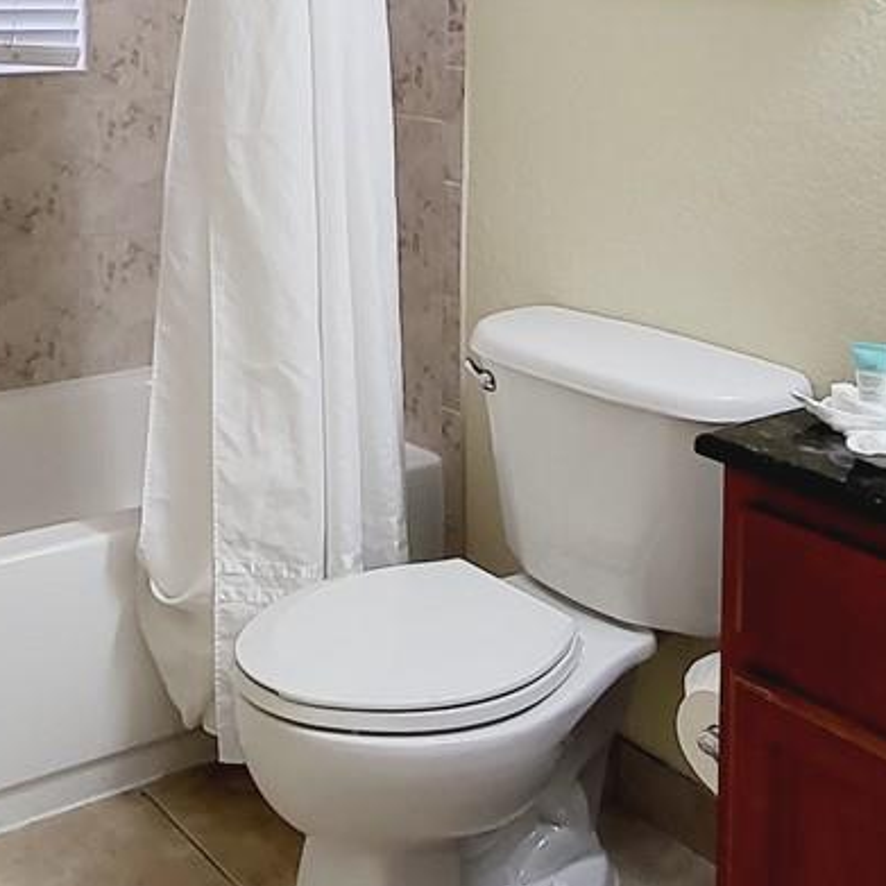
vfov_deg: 33.5
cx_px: 152
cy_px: 34
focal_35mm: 47
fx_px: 1361
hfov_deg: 34.7
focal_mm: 1.74
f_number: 2.2
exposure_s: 1/60
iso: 100
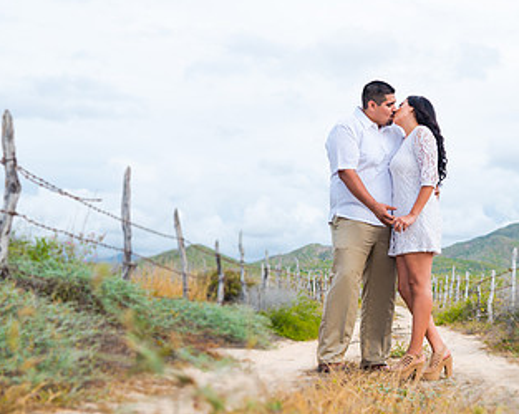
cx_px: 390
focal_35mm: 65
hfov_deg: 28.7
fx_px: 998
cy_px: 118
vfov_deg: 23.3
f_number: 4
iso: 50
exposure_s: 1/500
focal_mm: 35
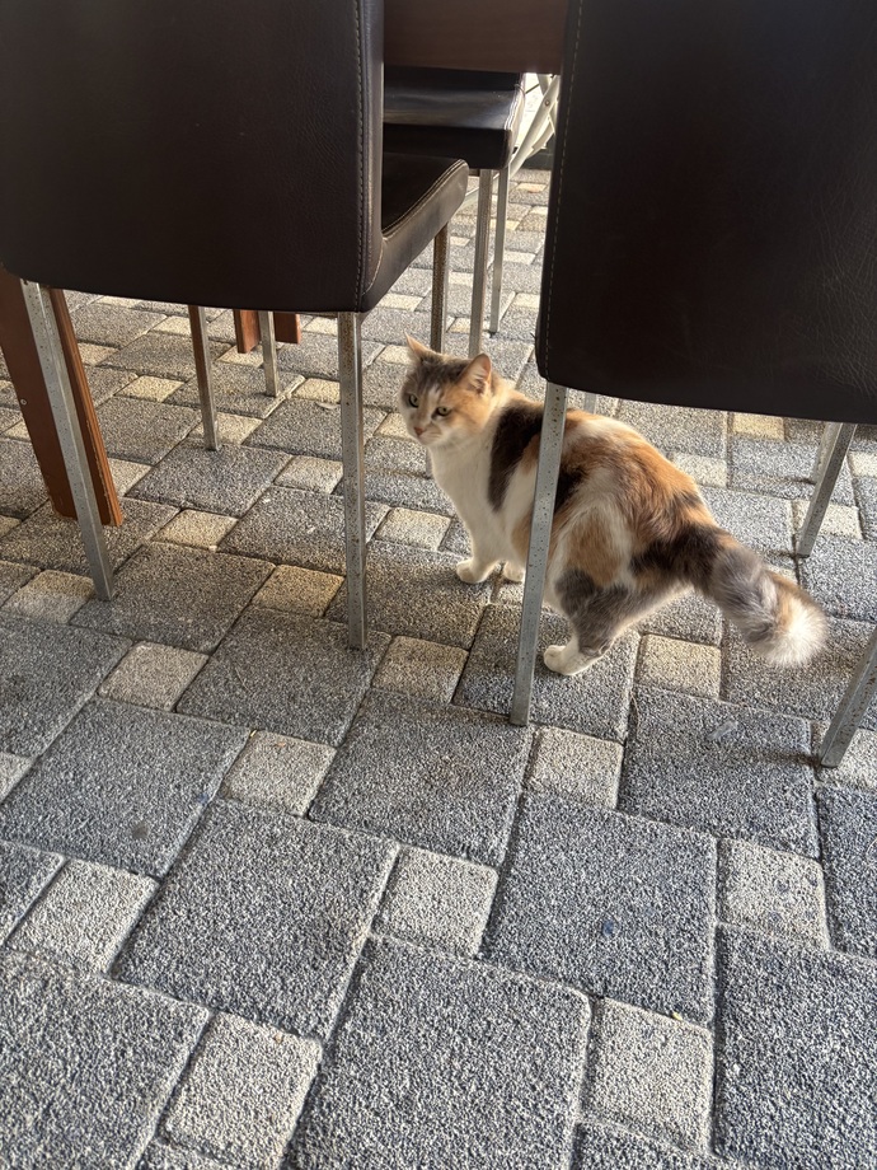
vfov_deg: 67.3
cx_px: 438
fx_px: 878
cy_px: 585
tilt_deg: -37.9
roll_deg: -1.8
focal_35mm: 26
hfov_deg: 53.1
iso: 160
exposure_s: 1/60
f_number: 1.6
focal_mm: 5.96
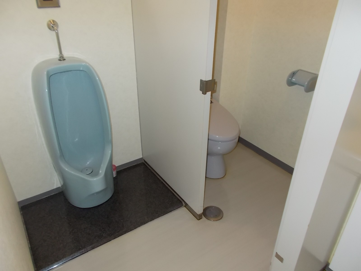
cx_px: 180
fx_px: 271
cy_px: 136
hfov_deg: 67.3
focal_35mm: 26
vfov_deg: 53.1
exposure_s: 1/25
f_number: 3.2
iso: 200
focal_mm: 4.6
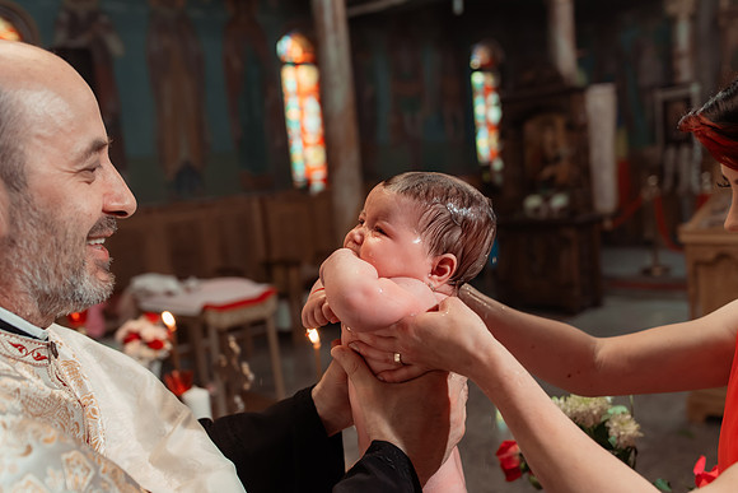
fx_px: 718
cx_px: 369
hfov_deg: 54.4
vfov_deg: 37.9
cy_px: 246
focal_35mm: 35
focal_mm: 35
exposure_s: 1/200
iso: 1600
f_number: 3.5
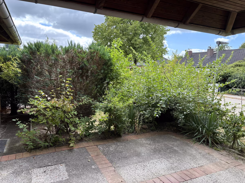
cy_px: 92
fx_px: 184
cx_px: 122
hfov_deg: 67.3
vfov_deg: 53.1
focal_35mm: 26
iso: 50
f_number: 1.6
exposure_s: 1/531
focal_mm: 5.96
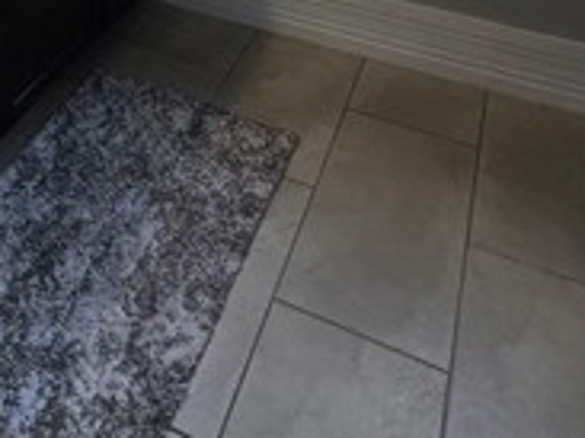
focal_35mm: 49
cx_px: 115
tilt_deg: -10.0
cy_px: -281
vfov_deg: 22.2
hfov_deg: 37.5
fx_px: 828
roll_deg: -0.4
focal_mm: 2.22
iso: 50
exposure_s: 1/120
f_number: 2.2
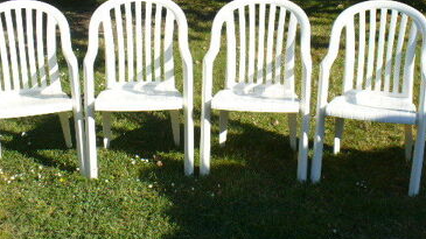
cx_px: 222
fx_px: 598
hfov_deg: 39.2
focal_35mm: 53
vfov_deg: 22.5
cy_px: 71
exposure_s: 1/250
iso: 80
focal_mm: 6.1
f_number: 5.6
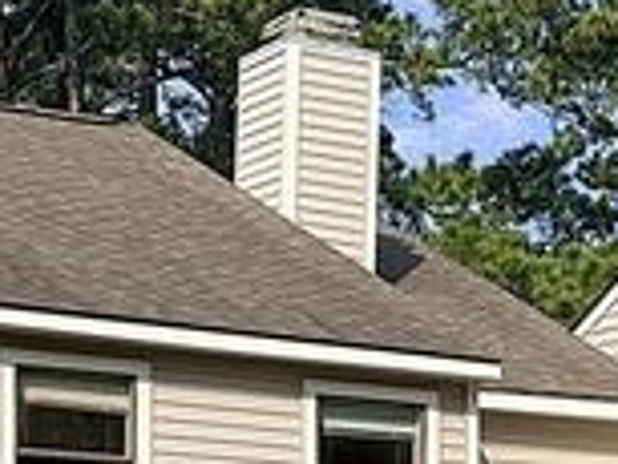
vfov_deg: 8.4
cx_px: 198
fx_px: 3091
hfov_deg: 11.4
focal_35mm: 173
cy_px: 684
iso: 64
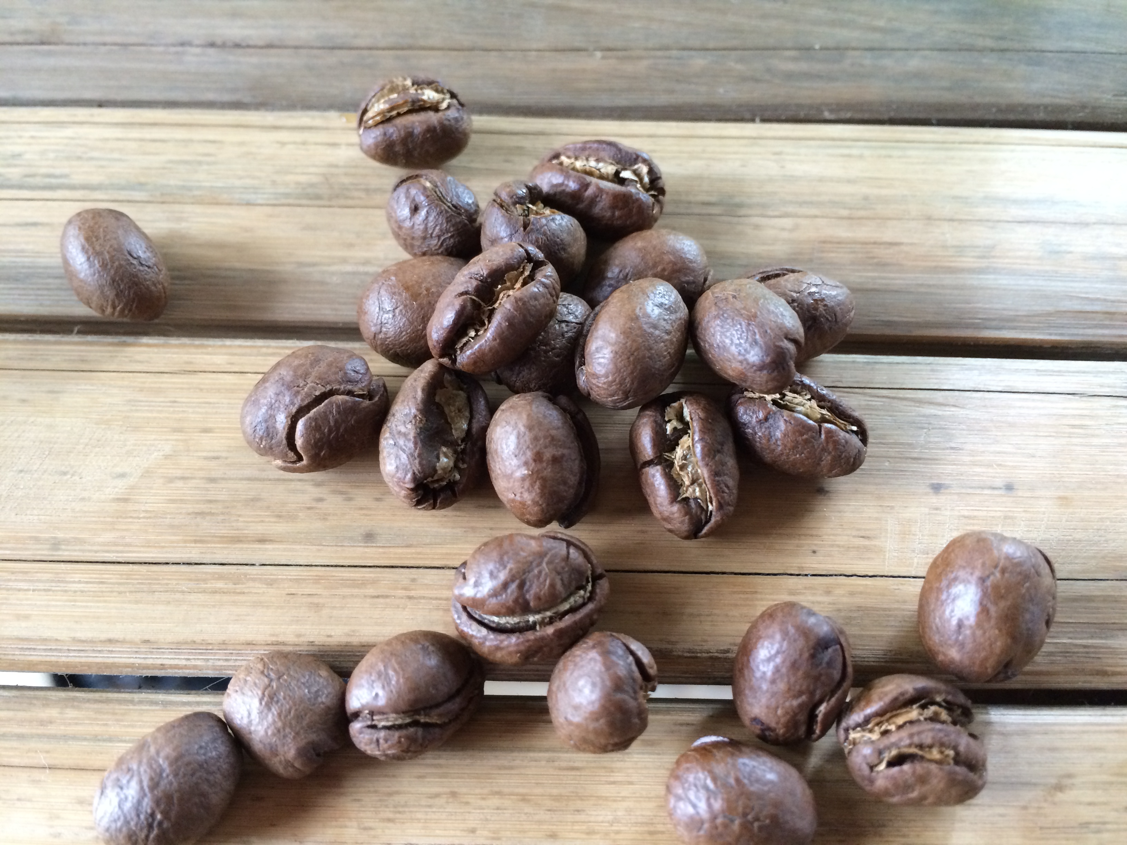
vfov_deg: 48.2
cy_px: 422
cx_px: 564
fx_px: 944
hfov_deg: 61.7
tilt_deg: -66.9
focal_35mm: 29
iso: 250
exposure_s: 1/33
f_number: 2.2
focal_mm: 4.15
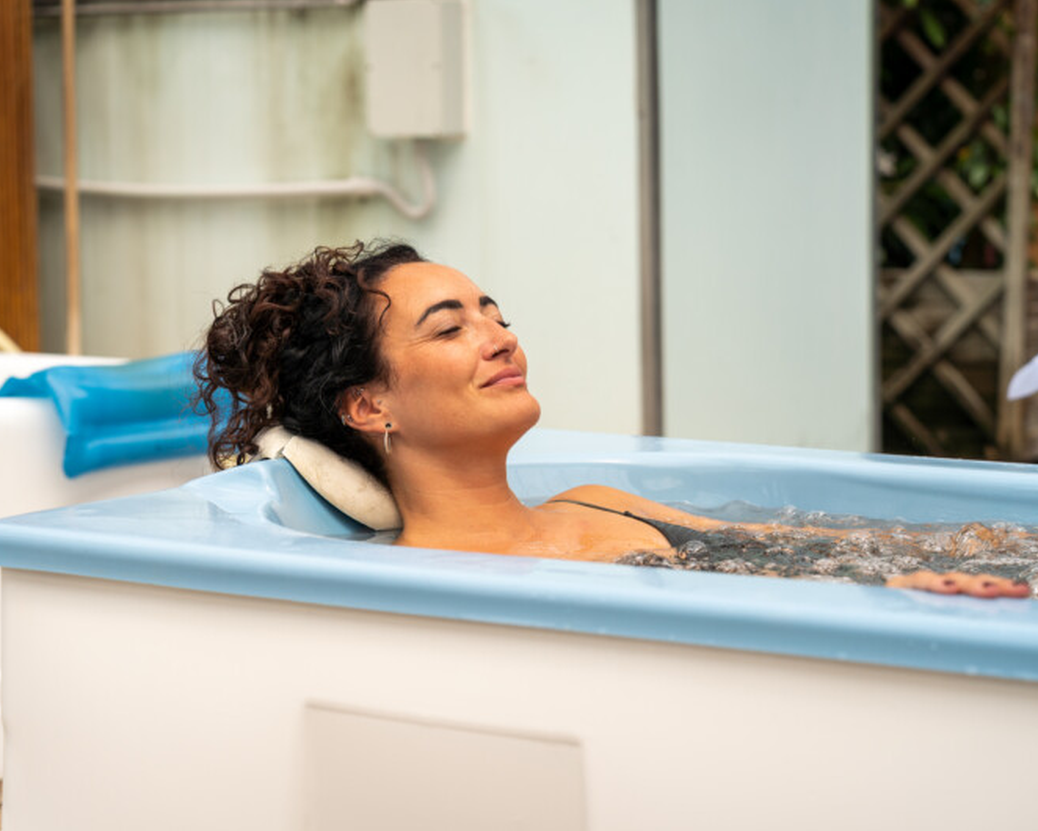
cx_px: 618
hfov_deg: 22.4
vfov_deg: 18.1
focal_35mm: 85
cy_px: 416
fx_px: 2612
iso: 100
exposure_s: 1/800
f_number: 4
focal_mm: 75
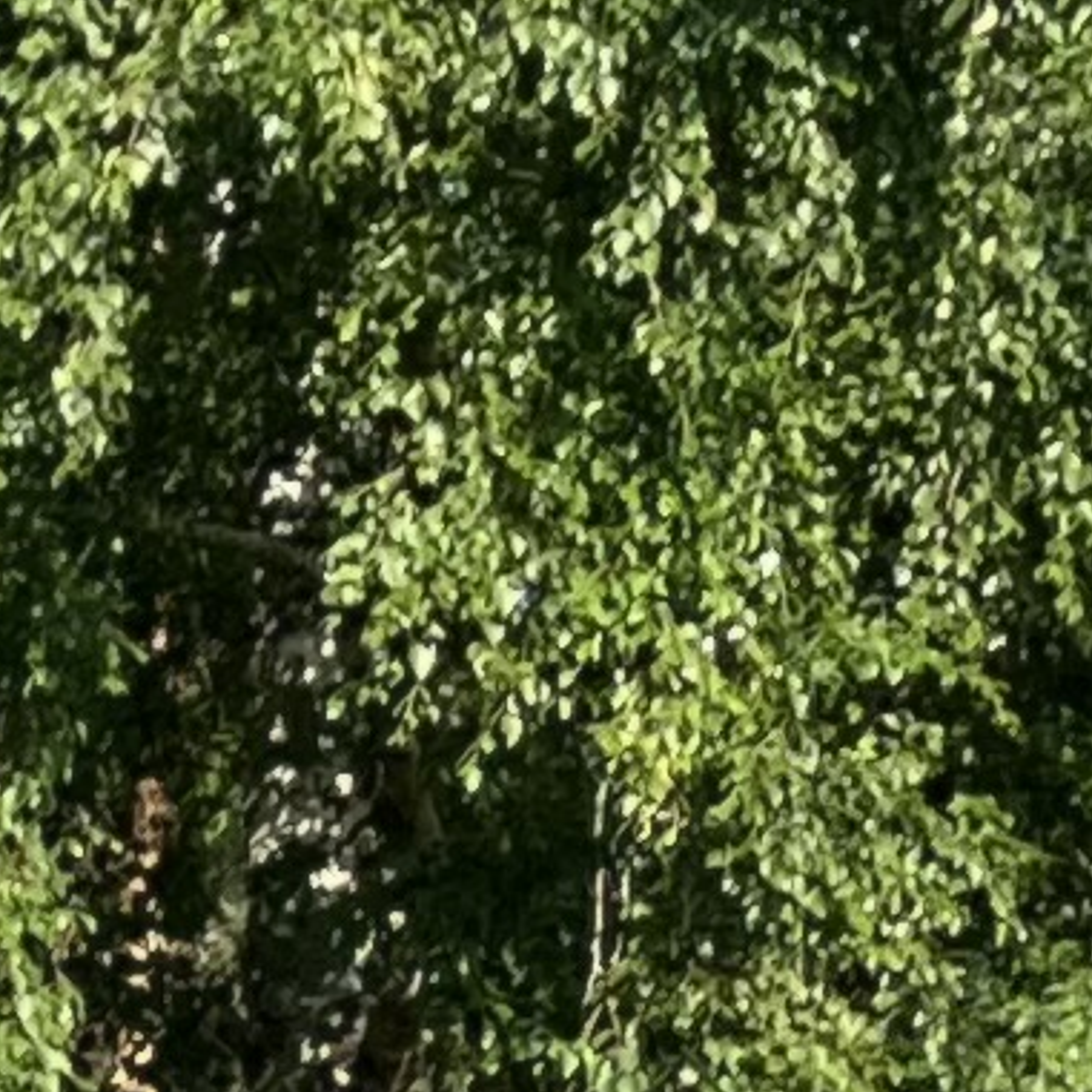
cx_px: -868
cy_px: 3826
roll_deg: -1.2
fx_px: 8673
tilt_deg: -2.8
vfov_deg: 6.3
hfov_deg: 7.0
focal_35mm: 243
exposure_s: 1/1441
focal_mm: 5.1
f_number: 1.6
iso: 50
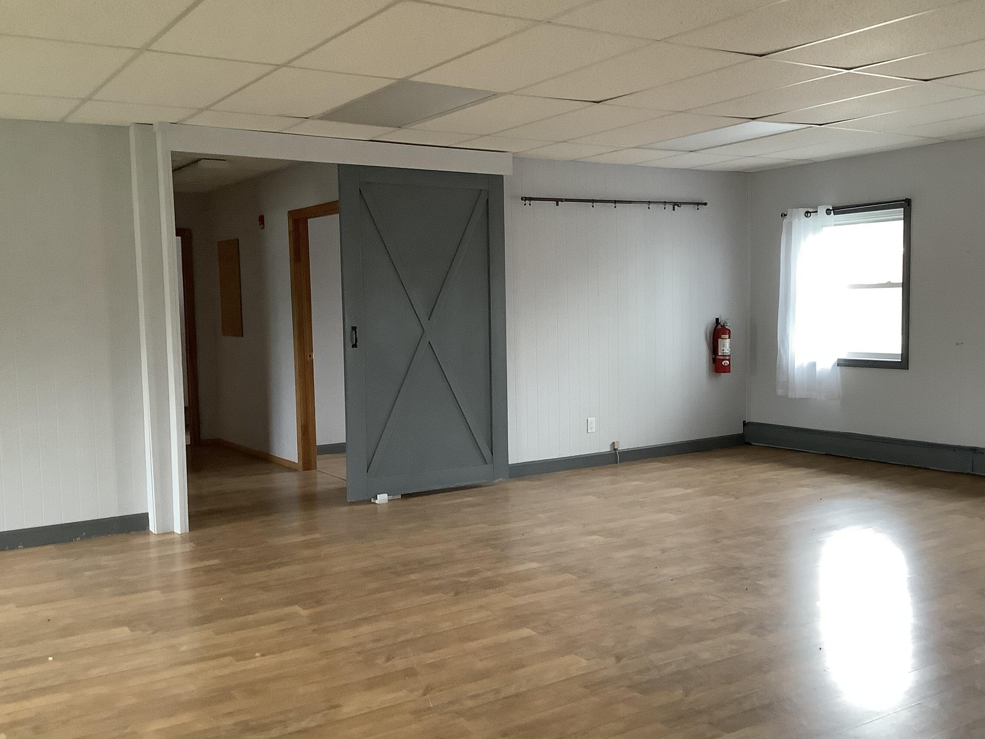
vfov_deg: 40.7
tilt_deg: -4.1
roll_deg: +0.7
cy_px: 358
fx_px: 996
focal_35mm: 35
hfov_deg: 52.5
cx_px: 541
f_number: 2.4
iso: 320
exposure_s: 1/40
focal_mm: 3.3
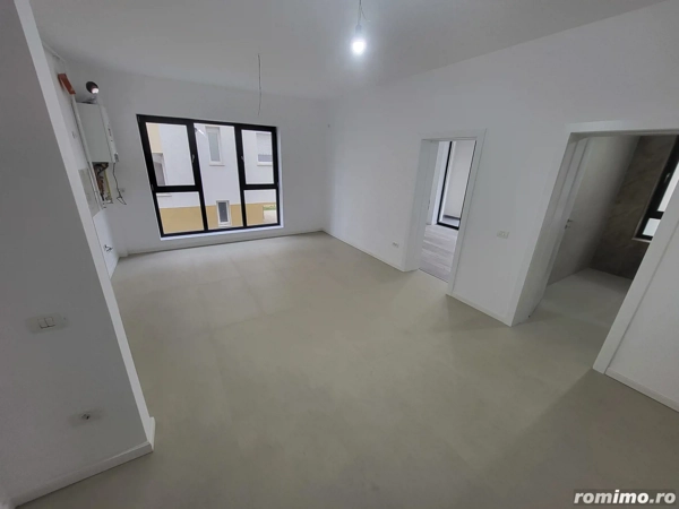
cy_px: 254
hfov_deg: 106.2
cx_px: 340
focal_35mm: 13
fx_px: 255
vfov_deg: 89.9
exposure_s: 1/50
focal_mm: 1.74
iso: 125
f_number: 2.2
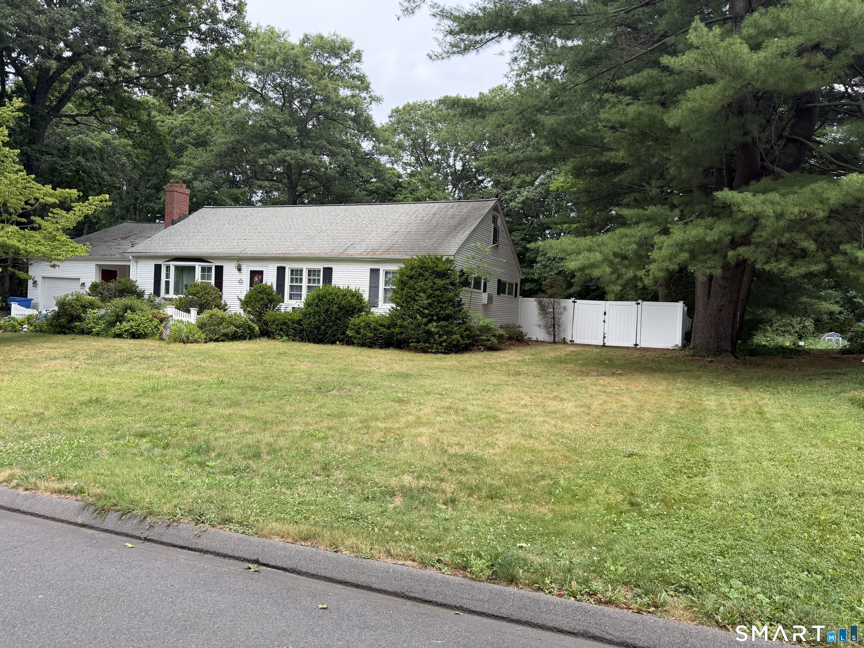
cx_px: 432
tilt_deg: -1.7
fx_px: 599
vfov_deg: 56.8
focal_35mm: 24
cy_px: 324
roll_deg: -3.0
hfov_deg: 71.6
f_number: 1.78
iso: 100
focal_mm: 6.76
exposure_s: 1/1091
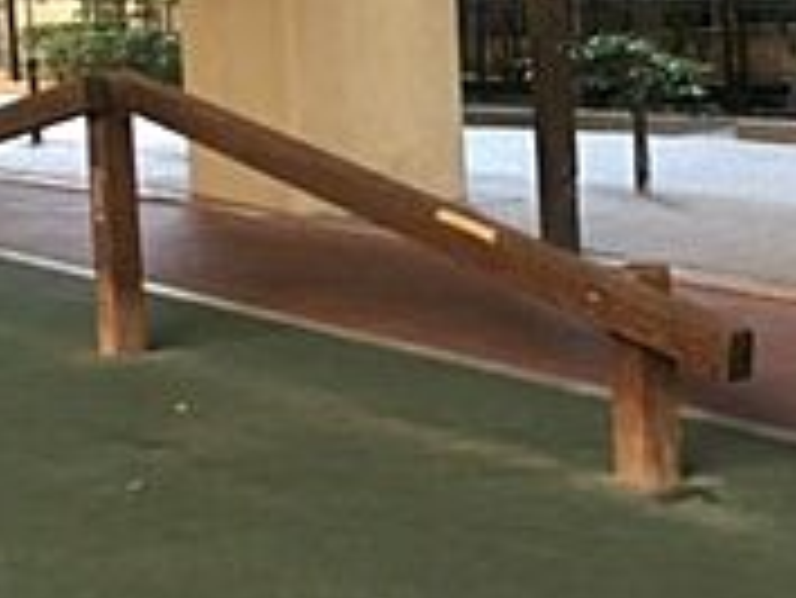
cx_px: 576
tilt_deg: -1.1
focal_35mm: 93
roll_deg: +3.5
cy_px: 81
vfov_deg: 15.8
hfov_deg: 20.9
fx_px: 2140
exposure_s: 1/30
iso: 40
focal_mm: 4.15
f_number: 2.2
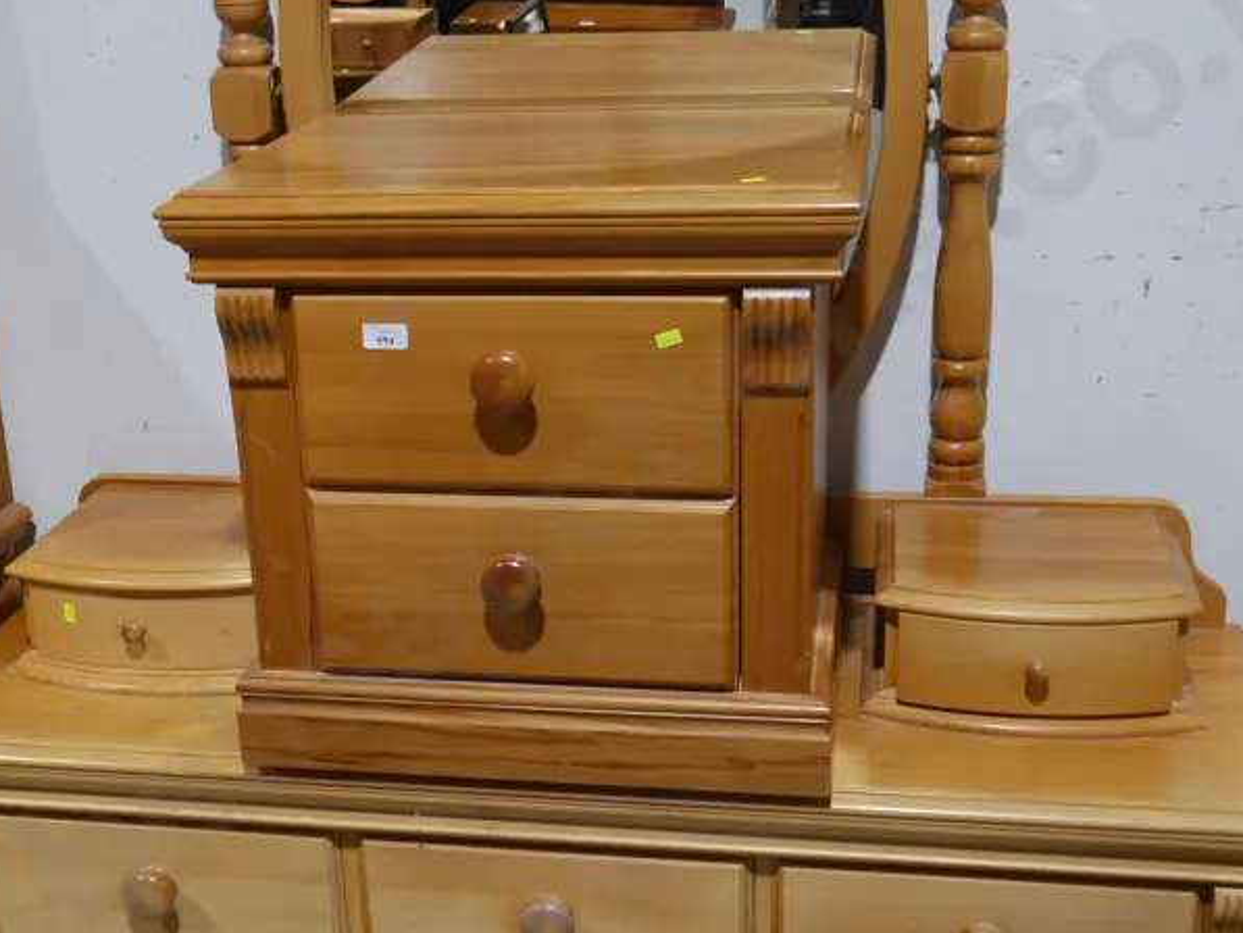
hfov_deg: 39.5
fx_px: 1724
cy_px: 550
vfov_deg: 30.2
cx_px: 516
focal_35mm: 48
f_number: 3.5
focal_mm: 14
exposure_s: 1/60
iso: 200
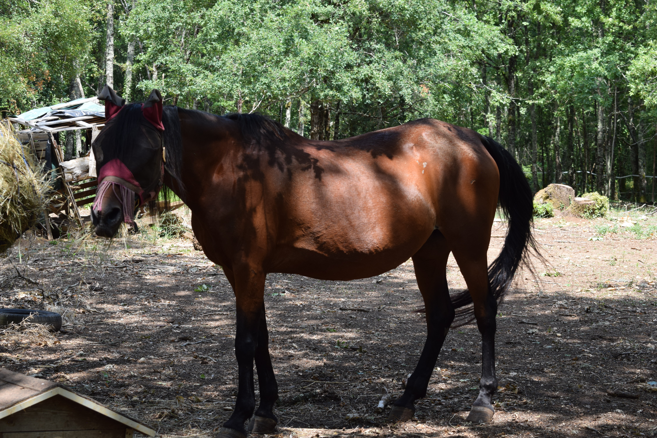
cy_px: 219
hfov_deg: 24.6
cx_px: 328
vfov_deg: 16.6
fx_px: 1506
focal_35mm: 82
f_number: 8
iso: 400
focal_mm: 55
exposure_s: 1/250
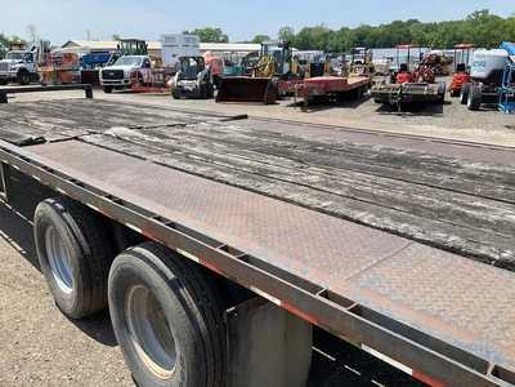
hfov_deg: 61.7
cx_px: 258
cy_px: 194
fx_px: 431
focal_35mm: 29
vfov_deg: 48.2
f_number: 1.8
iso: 25
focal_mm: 3
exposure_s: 1/1076
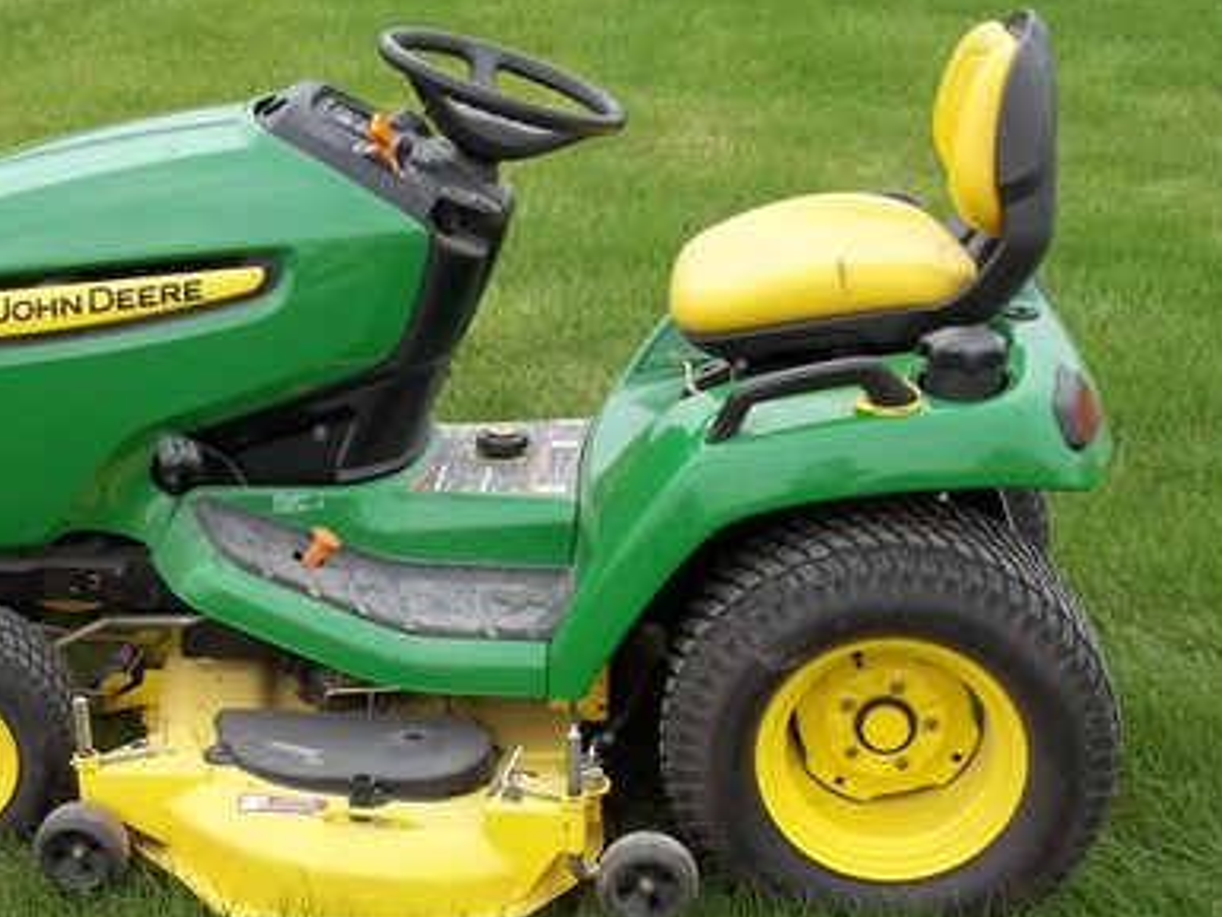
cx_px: 451
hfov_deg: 29.7
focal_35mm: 65
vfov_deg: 22.6
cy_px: 479
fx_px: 2295
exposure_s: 1/250
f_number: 3.7
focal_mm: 8.3
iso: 64
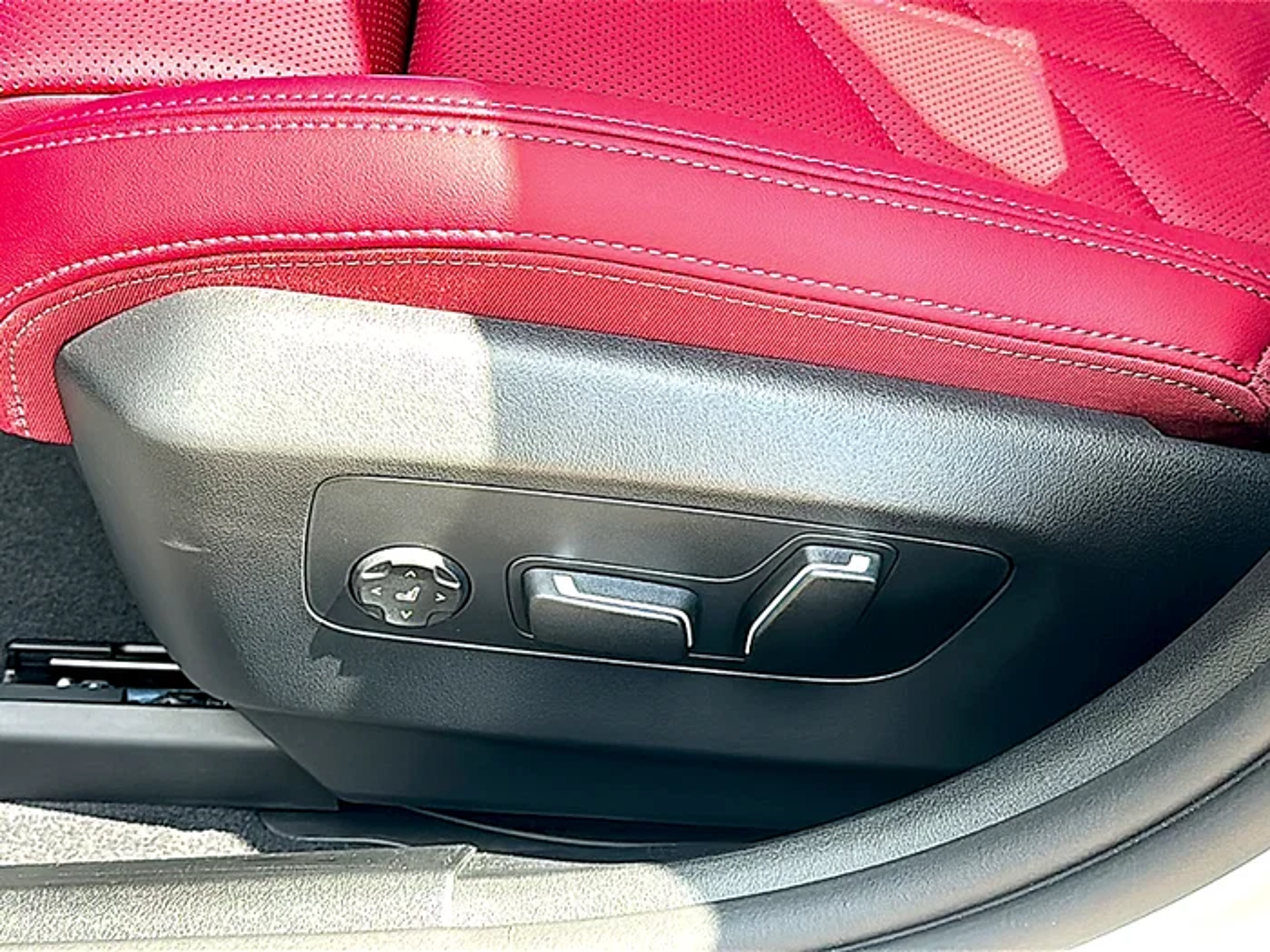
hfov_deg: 38.9
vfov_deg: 29.7
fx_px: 1798
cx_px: 635
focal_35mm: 49
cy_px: 476
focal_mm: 6.86
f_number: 1.78
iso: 80
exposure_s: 1/412
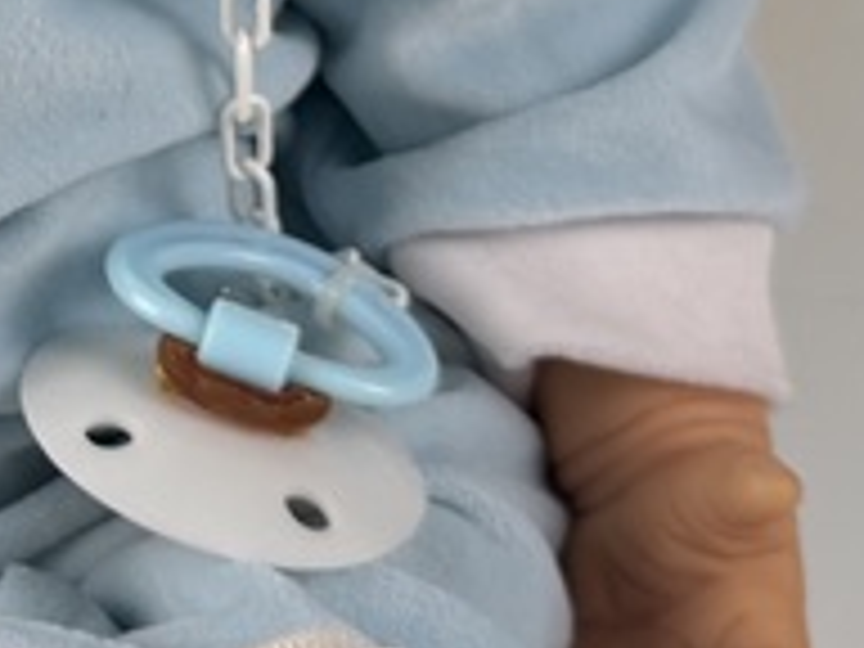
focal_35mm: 128
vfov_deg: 11.2
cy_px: -270
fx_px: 3195
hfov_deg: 14.6
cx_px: -338
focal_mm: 6.76
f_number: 1.78
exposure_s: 1/304
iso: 80
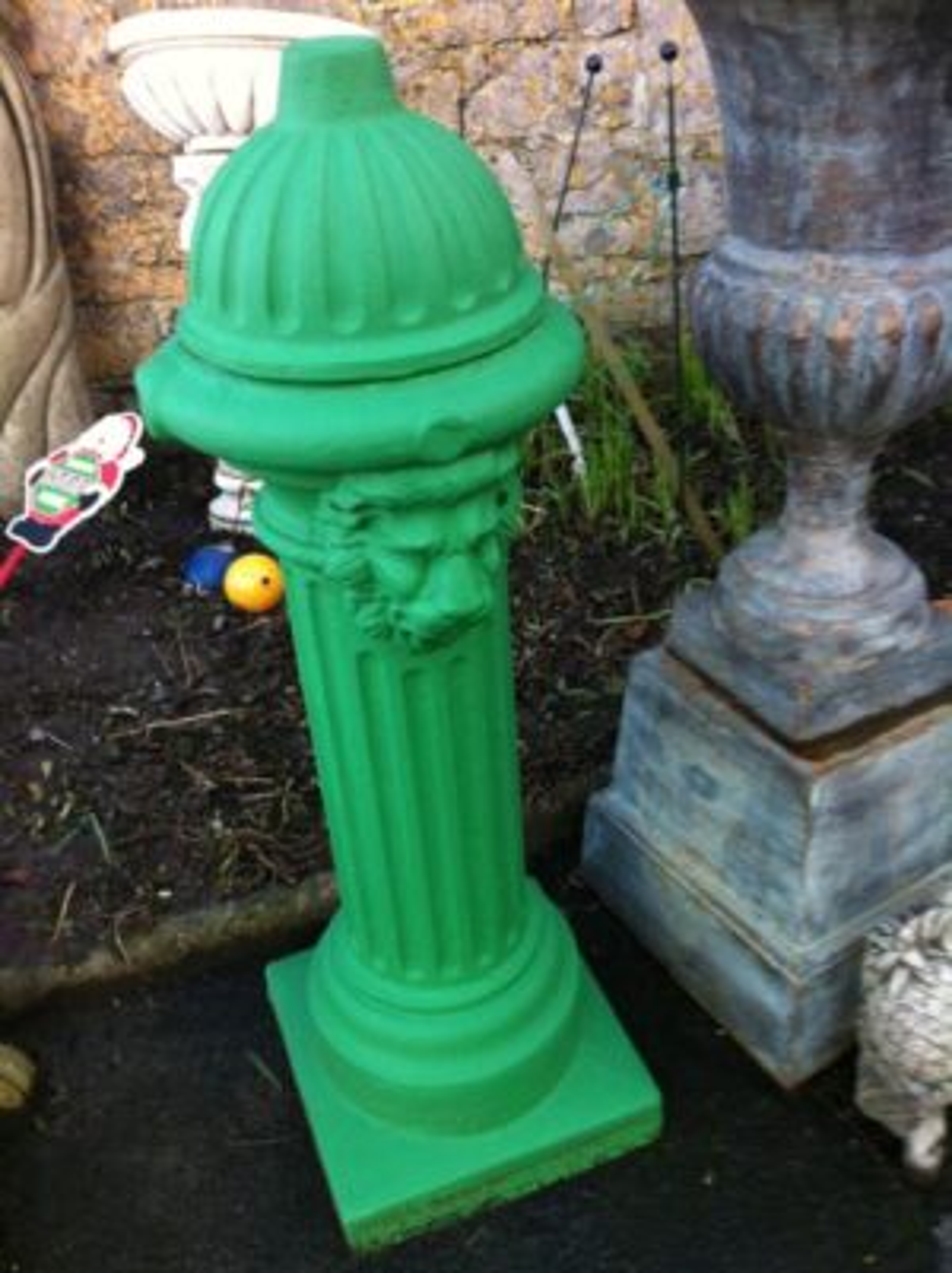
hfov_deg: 40.6
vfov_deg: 52.7
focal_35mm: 35
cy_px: 636
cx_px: 476
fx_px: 1285
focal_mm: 3.85
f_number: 2.8
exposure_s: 1/60
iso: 100
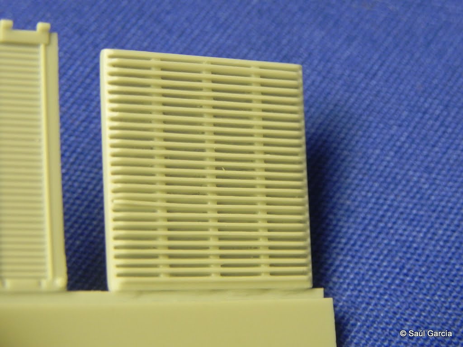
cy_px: 174
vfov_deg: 14.1
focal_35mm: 105
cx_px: 232
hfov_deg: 18.7
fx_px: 1404
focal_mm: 18.8
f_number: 4
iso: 400
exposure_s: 1/19.2
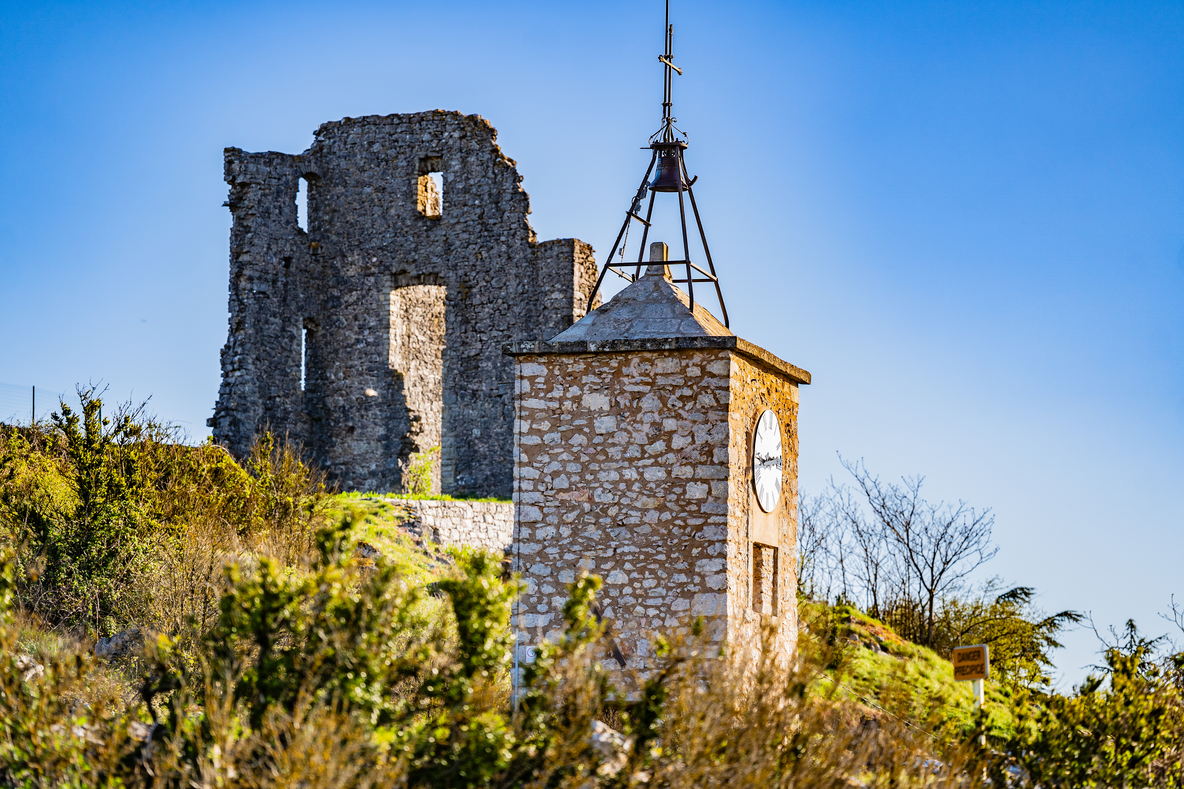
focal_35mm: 136
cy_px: 394
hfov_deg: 15.1
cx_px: 592
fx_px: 4473
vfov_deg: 10.1
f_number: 2.8
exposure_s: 1/2500
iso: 200
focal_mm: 136
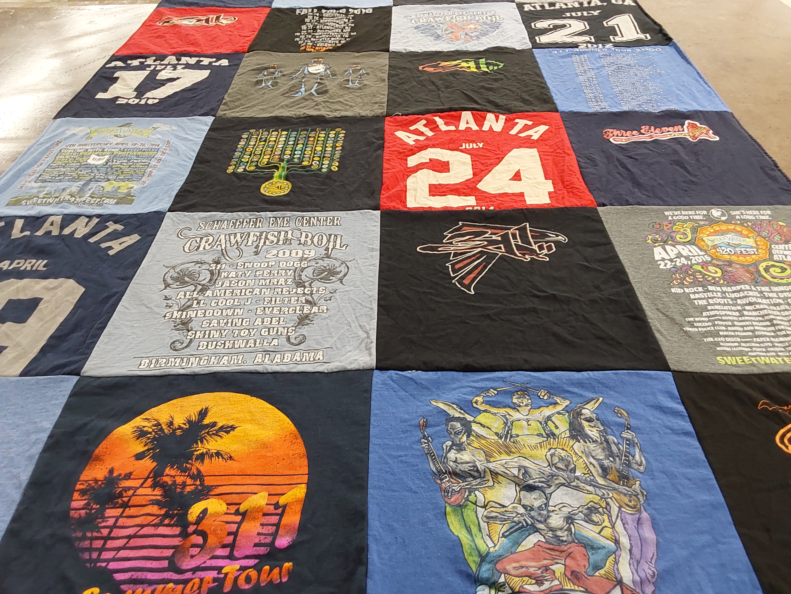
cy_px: 297
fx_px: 640
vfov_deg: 49.7
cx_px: 396
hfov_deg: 63.4
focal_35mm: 28
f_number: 1.9
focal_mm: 2.91
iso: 200
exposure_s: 1/60
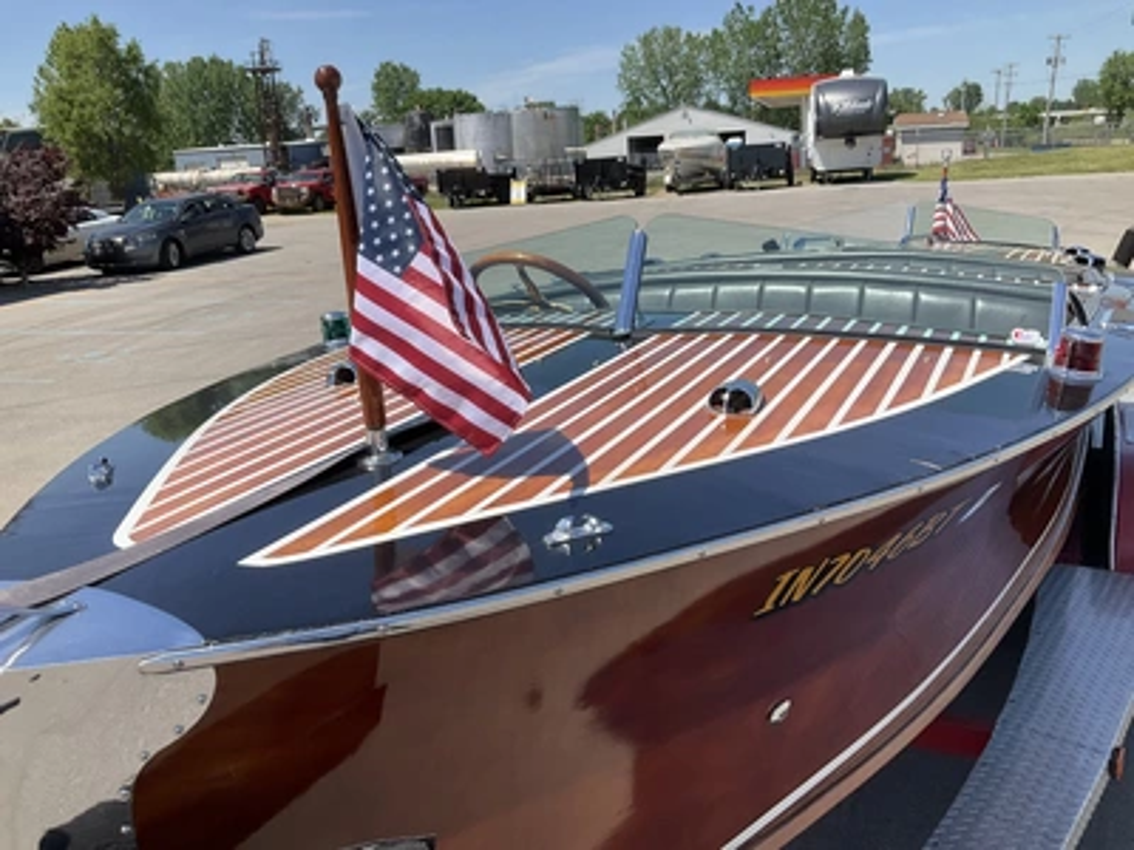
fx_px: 950
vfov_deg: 48.2
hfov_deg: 61.7
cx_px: 567
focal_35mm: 29
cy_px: 425
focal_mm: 3
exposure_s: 1/1848
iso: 25
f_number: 1.8
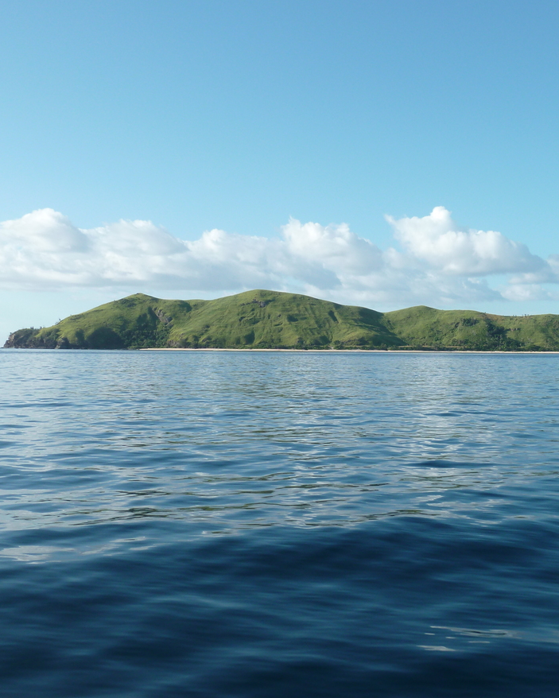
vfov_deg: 45.8
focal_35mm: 40
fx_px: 827
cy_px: 347
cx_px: 444
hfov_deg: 36.2
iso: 80
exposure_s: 1/500
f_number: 4
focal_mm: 5
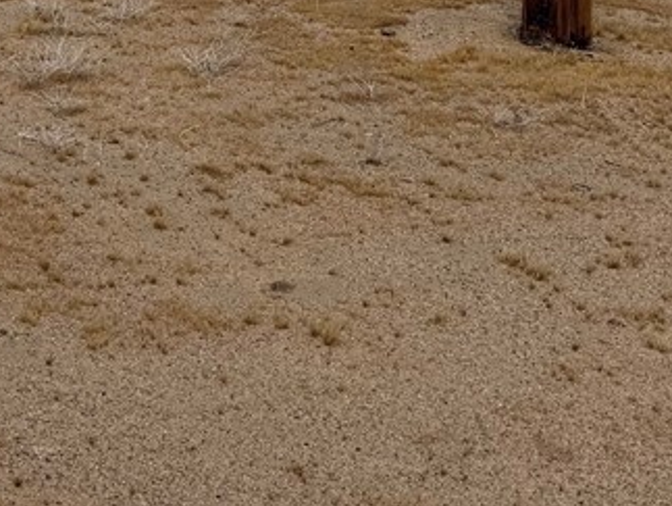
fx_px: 1477
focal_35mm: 76
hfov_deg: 22.9
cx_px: -193
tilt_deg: -1.0
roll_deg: -3.3
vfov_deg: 17.7
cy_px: -214
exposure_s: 1/10309
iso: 80
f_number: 1.78
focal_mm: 6.76
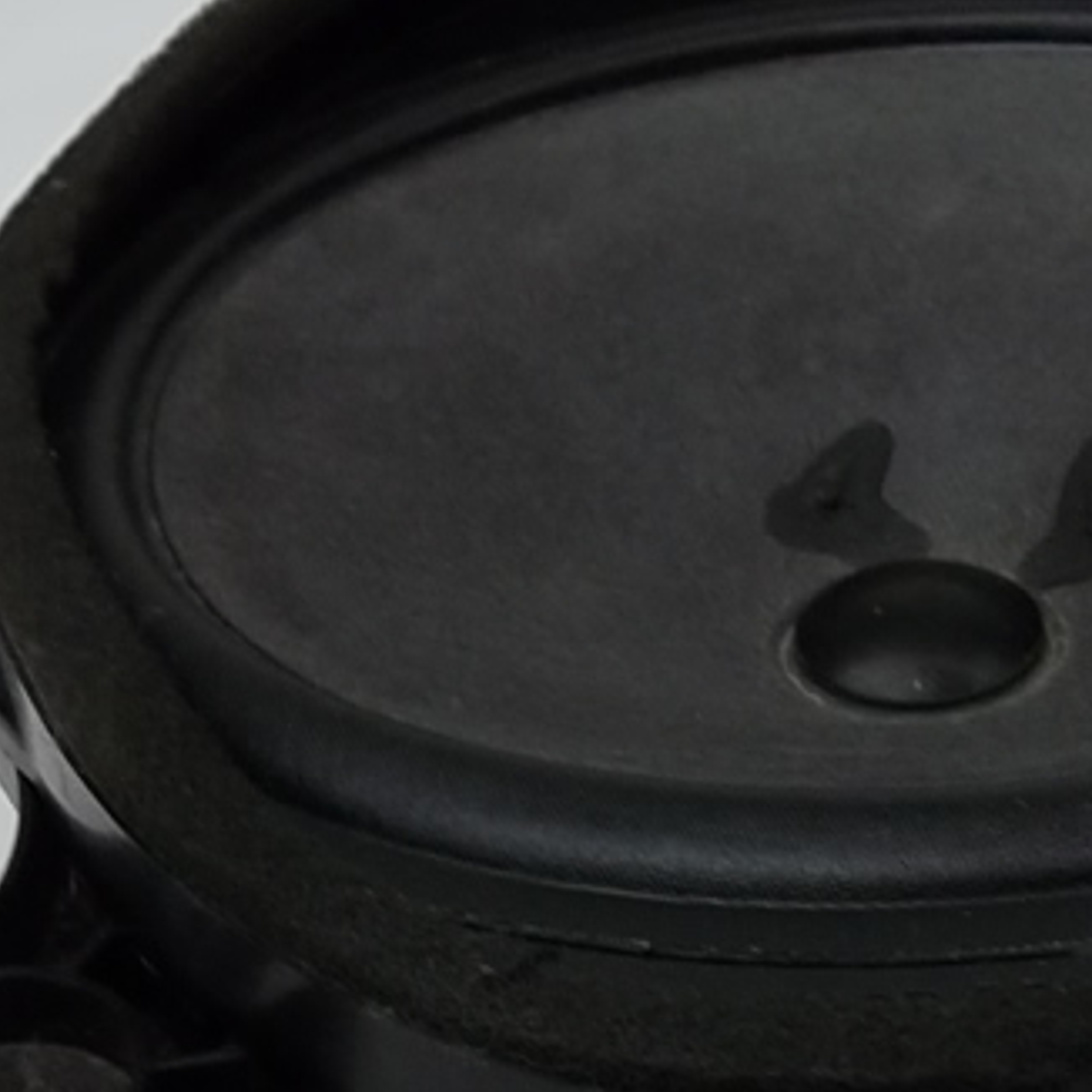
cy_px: 911
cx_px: 837
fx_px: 2677
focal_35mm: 75
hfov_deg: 22.8
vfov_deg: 22.7
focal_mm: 4.9
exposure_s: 1/45
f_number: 3.5
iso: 142
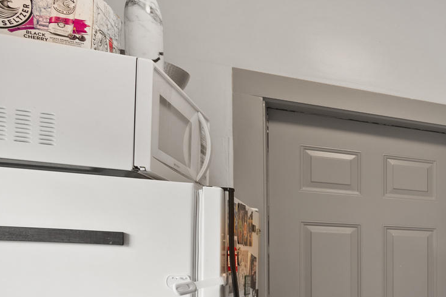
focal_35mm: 39
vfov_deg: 32.2
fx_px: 483
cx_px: 613
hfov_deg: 32.7
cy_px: 277
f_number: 7.1
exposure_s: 1/10
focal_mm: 14
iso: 250
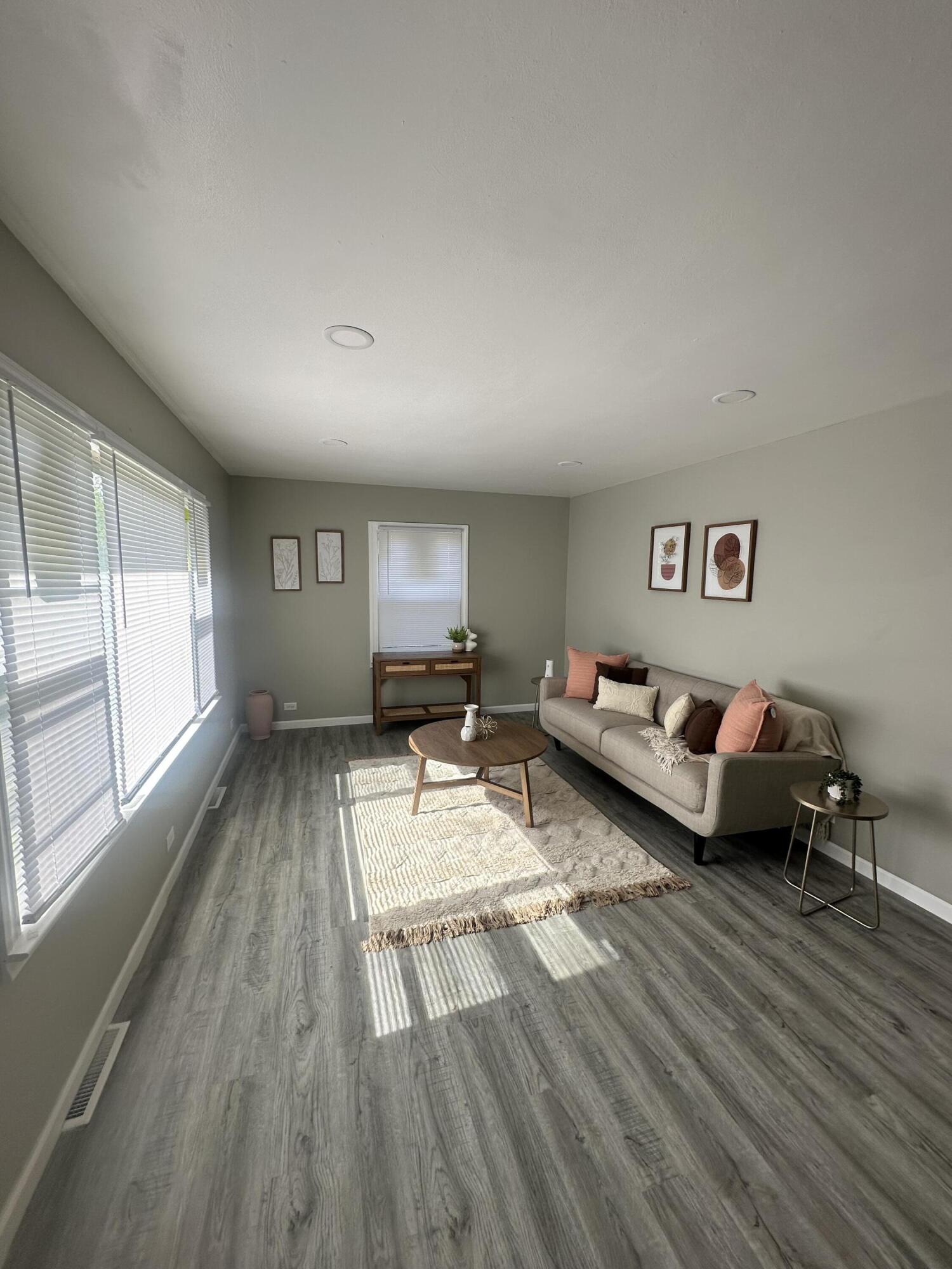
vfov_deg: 102.1
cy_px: 634
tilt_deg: -5.6
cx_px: 476
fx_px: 513
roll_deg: -2.3
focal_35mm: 14
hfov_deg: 85.7
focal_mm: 2.22
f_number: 2.2
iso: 40
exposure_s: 1/139
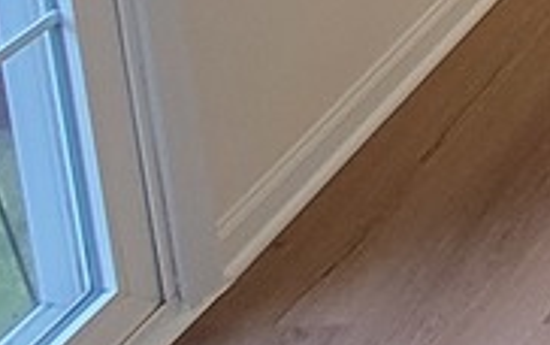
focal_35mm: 109
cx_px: 1457
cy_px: -596
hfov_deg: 12.7
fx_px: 1635
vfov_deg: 9.9
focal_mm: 2.2
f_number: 2.2
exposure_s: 1/60
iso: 250
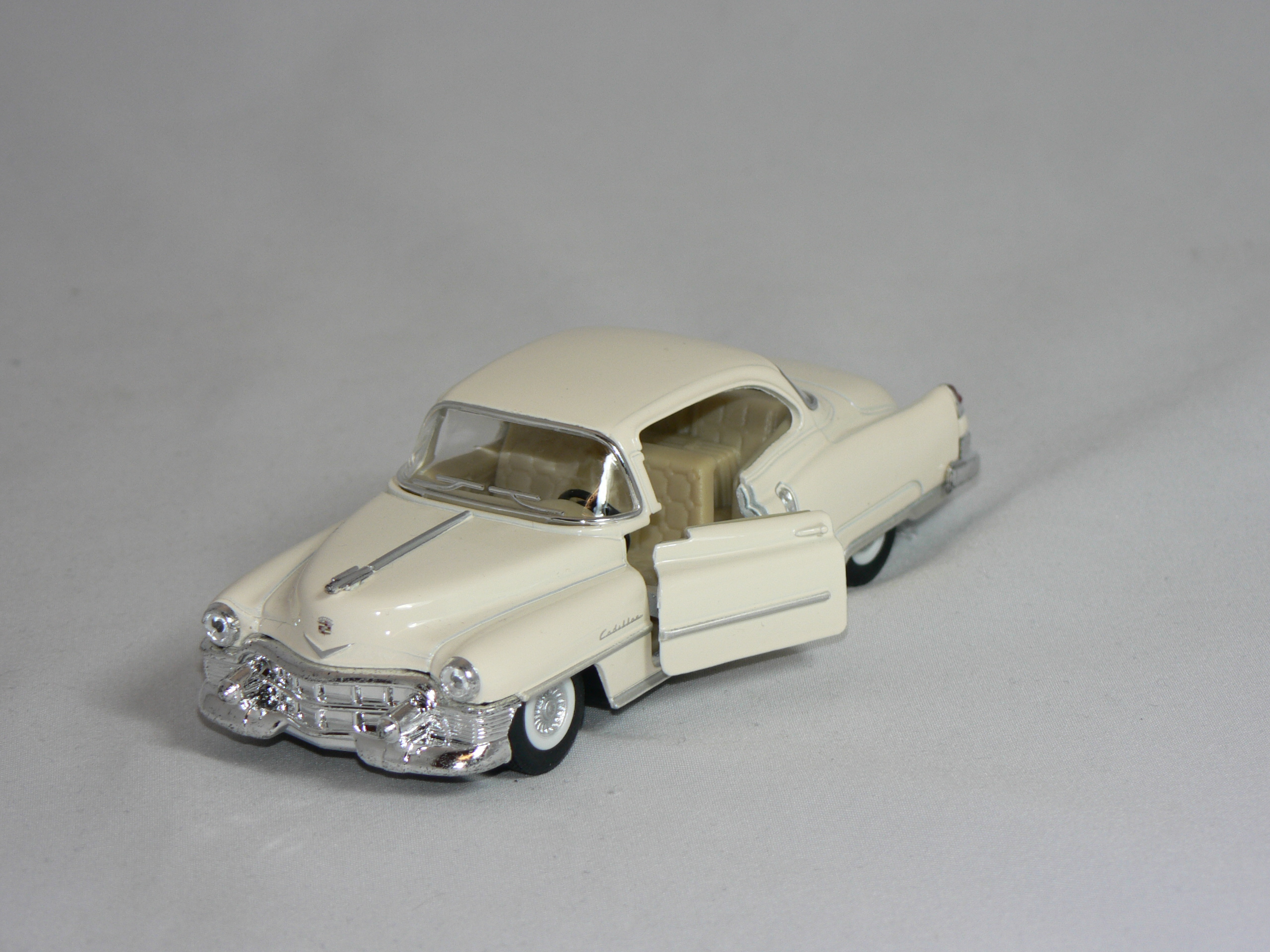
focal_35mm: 130
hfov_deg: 15.2
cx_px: 635
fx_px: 4769
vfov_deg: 11.4
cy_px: 476
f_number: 3.2
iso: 80
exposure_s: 1/60
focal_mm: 21.6
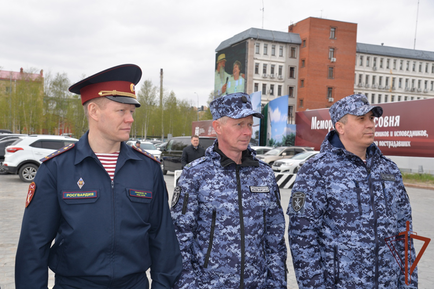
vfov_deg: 35.1
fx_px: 458
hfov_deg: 50.7
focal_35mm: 38
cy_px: 144
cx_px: 217
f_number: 6.3
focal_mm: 38
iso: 100
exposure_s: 1/200
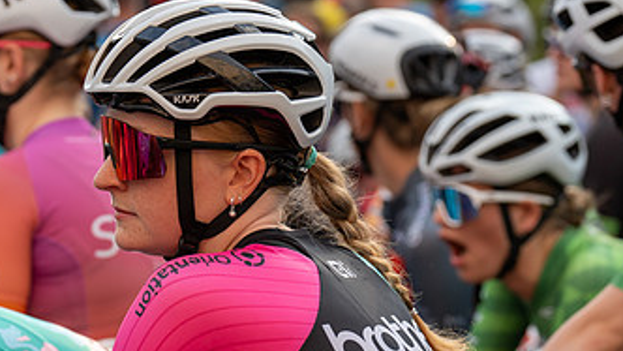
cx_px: 83
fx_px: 3173
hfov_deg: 11.2
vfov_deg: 6.3
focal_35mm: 192
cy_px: 204
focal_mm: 105
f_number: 4.5
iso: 500
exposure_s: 1/1250
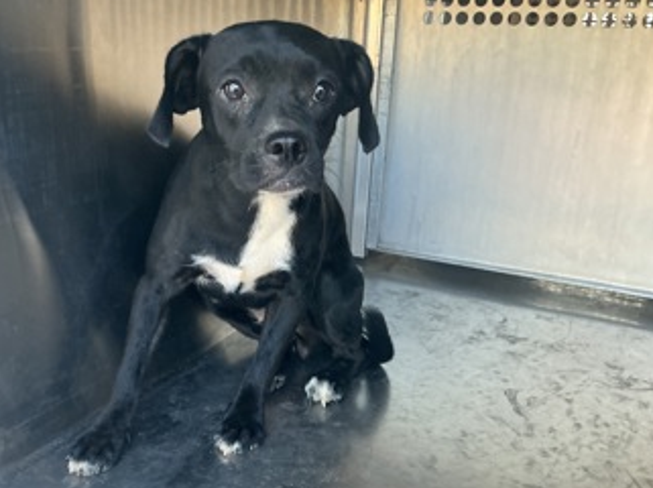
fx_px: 716
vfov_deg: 37.5
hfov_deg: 48.7
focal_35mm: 38
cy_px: 300
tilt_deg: -18.4
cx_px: 260
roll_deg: -2.1
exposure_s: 1/60
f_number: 1.8
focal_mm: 3
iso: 100
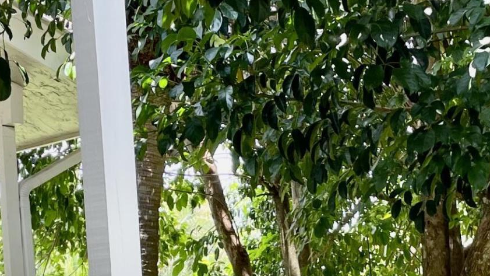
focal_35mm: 97
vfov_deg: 11.7
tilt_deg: -4.8
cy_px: 459
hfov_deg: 21.9
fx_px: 1260
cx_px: 321
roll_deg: +2.2
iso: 32
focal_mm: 4.2
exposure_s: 1/224
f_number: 1.6
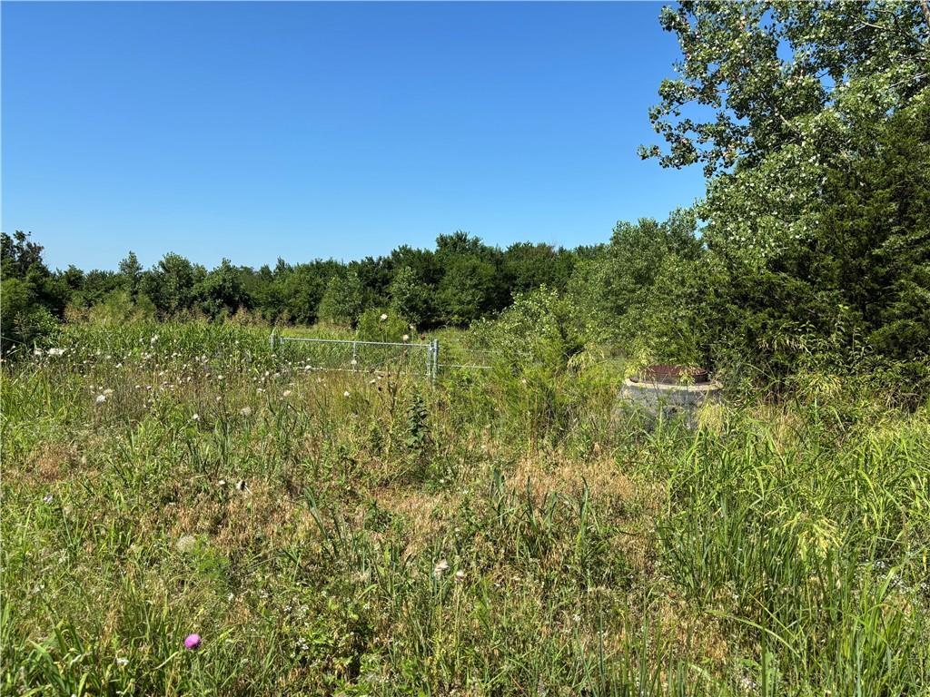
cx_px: 465
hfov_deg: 67.3
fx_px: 699
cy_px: 348
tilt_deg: -5.5
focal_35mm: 26
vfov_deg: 53.1
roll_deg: -1.5
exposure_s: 1/2639
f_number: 1.6
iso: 50
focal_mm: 5.96
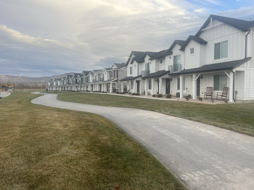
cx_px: 127
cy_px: 95
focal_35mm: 26
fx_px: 191
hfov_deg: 67.3
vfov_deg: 53.1
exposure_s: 1/658
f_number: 1.5
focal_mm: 5.7
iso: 50
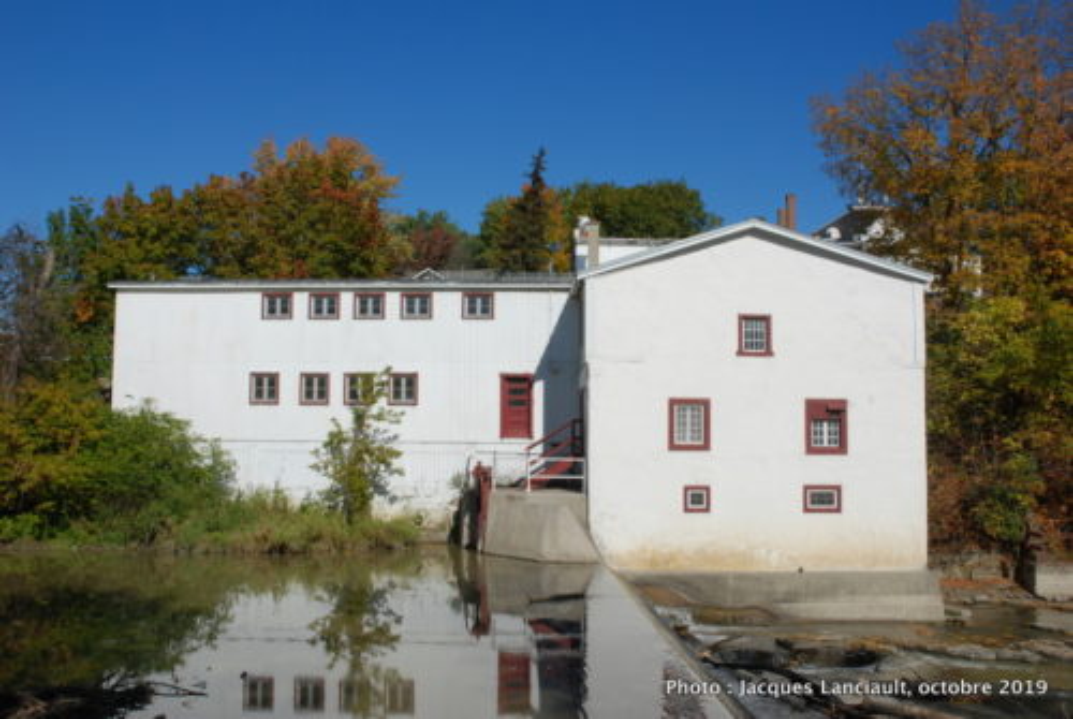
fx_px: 1119
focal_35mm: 38
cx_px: 536
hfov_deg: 51.2
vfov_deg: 35.6
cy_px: 360
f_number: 18
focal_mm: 25
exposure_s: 1/100
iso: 100
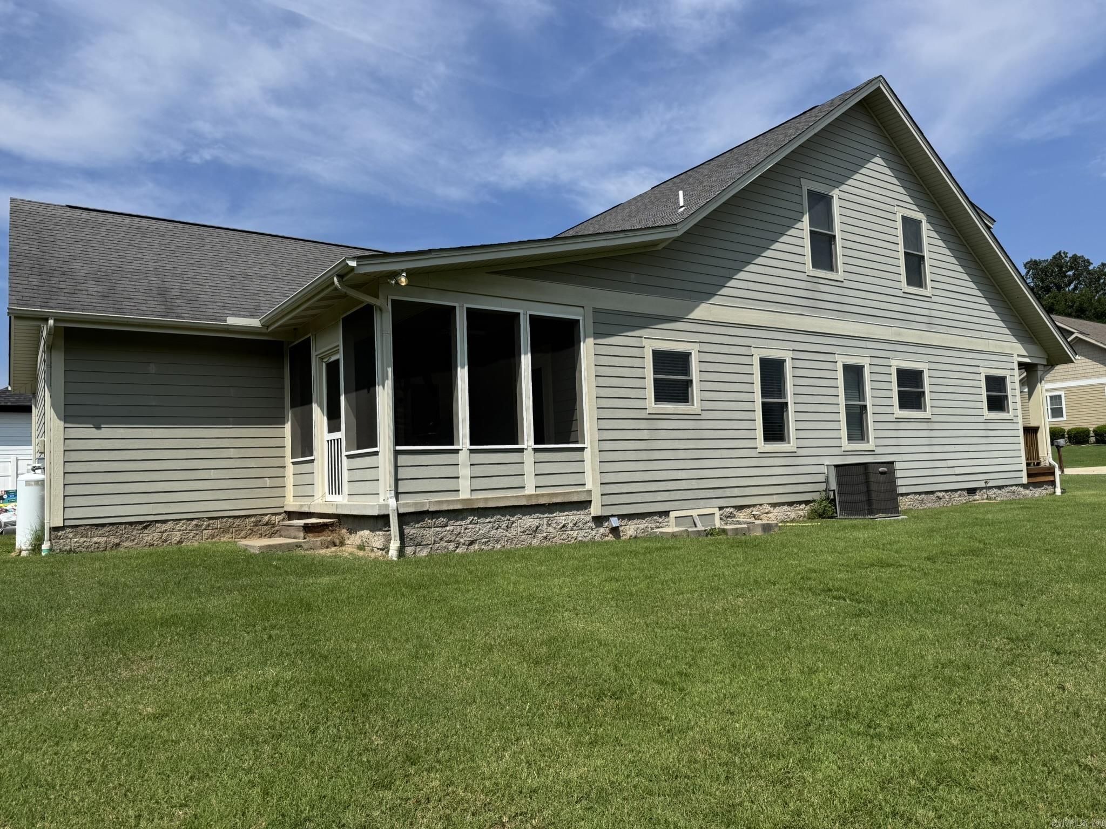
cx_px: 553
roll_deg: +1.9
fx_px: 767
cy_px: 414
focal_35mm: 24
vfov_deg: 56.8
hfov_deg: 71.6
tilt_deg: +3.3
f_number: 1.78
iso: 80
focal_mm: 6.76
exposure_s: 1/6410
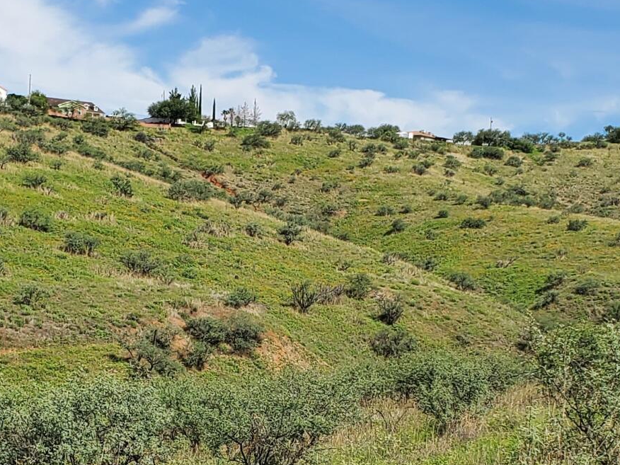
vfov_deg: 16.5
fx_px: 1594
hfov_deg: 22.0
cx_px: 375
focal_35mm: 89
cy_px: 384
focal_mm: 4.3
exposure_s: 1/2016
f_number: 2.4
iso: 50
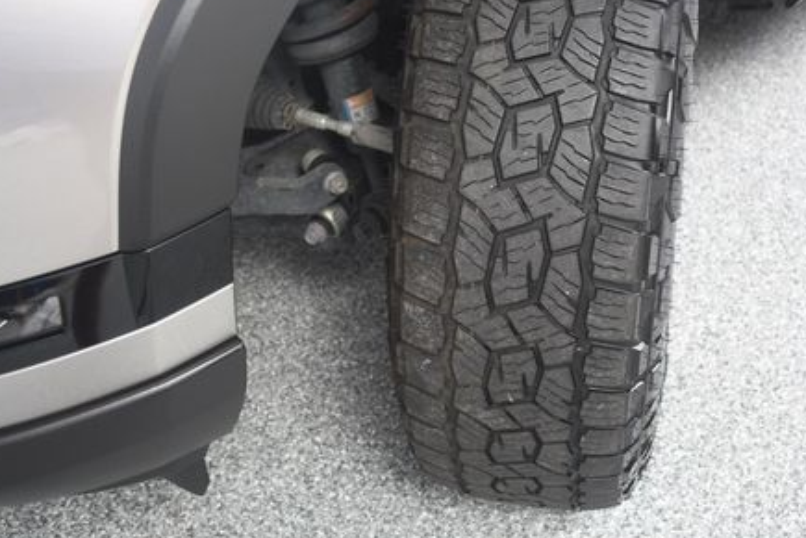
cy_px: 158
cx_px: 521
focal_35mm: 50
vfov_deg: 26.8
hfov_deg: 39.2
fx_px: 1119
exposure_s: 1/200
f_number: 3.8
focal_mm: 23
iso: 100
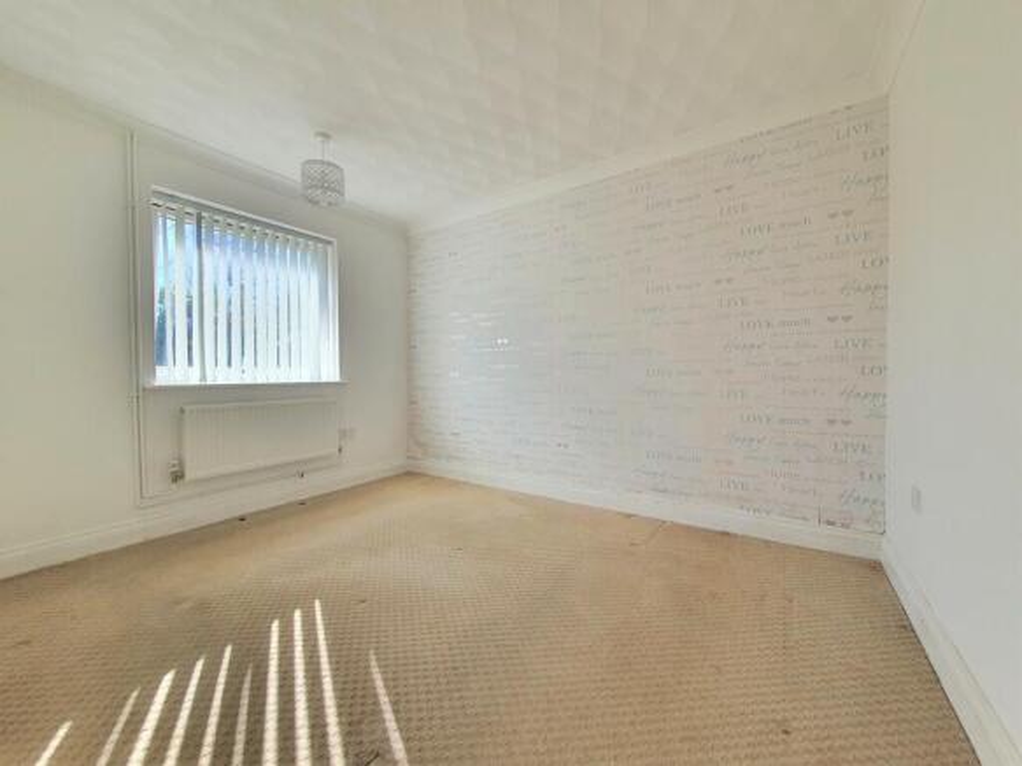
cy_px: 383
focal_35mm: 13
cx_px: 511
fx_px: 384
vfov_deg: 89.9
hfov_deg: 106.2
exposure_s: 1/164
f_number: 2.2
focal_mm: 1.8
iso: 50
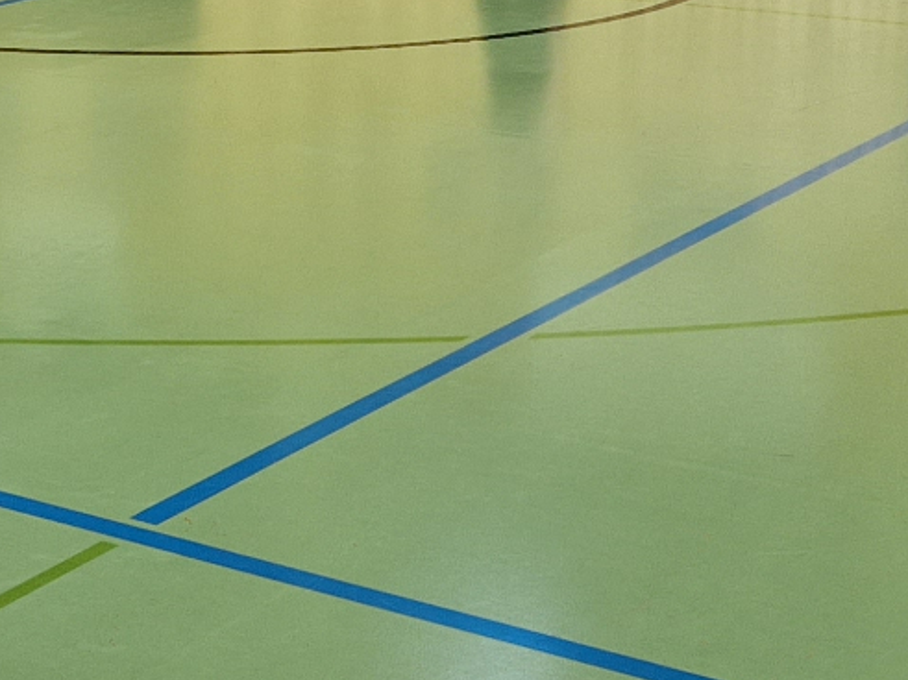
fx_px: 2518
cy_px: -11
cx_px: 122
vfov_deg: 15.1
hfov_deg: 20.1
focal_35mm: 96
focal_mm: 5.4
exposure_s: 1/50
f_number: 1.8
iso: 50
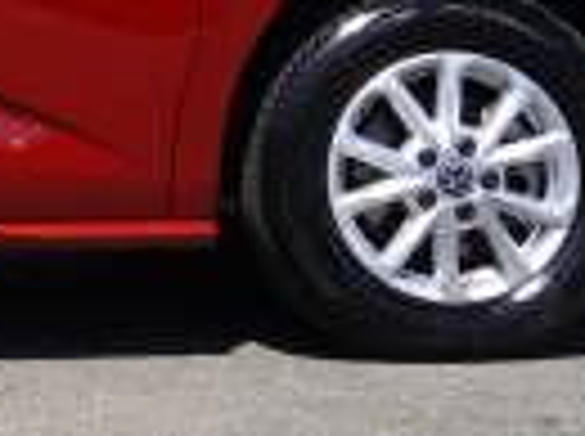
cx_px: -572
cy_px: -193
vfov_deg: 8.9
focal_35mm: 163
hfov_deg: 11.0
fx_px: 2756
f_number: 8
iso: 100
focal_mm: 23
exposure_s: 1/100
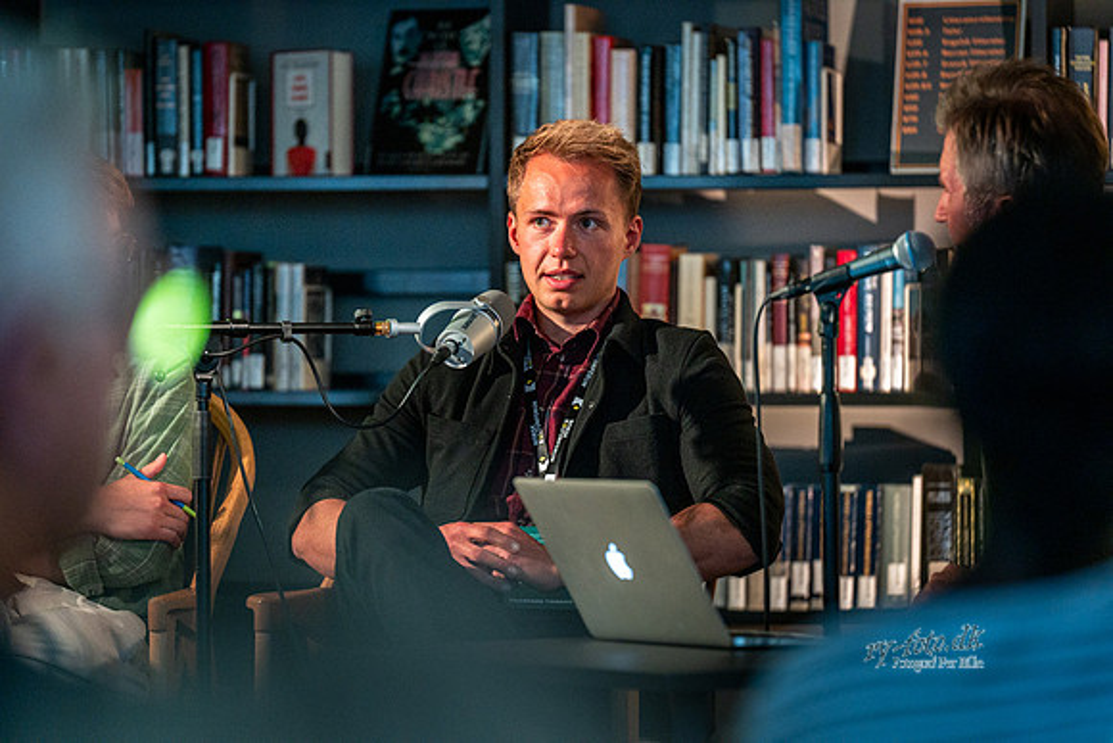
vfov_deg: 6.9
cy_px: 372
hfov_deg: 10.3
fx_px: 6184
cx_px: 556
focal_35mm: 200
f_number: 2.8
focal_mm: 200
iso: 4000
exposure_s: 1/200
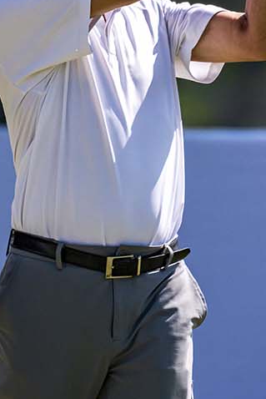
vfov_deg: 1.1
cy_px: 249
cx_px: 27
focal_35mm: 1959
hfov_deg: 0.7
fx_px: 21695
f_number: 8
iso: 360
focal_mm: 650
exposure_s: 1/2500
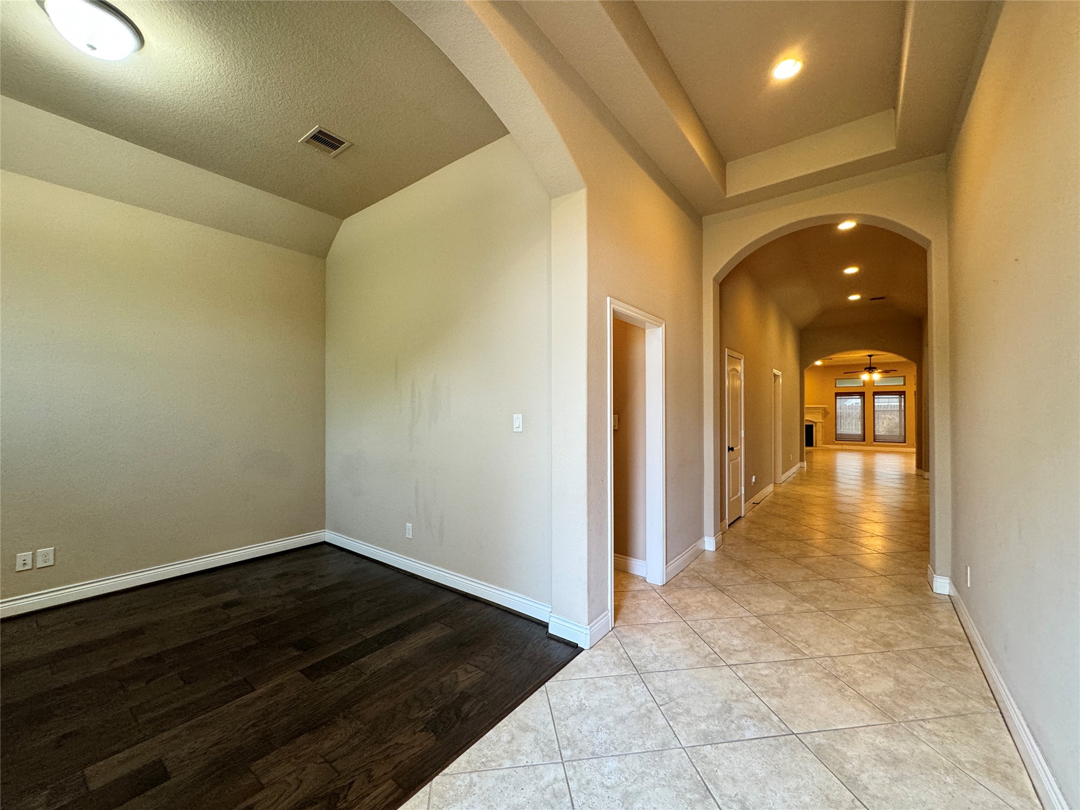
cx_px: 540
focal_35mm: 14
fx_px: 437
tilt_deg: +0.3
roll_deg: +0.0
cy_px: 405
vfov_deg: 85.7
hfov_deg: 102.1
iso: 200
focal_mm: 2.22
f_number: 2.2
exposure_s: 1/60
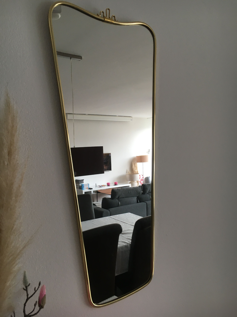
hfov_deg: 48.2
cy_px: 158
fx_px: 265
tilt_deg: -2.1
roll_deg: +3.1
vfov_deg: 61.7
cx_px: 118
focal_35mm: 29
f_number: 2.2
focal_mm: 4.15
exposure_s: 1/33
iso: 80
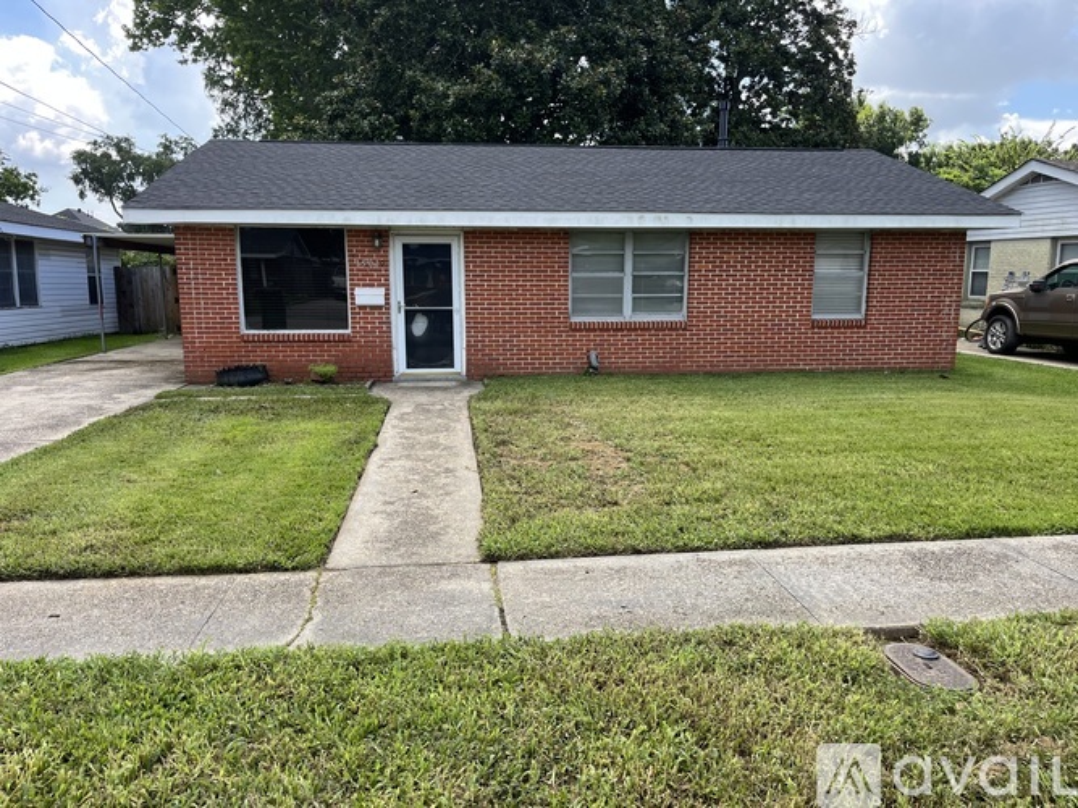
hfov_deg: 67.3
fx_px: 810
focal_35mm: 26
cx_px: 539
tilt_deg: -8.8
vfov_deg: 53.0
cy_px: 404
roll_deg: -0.4
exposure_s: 1/845
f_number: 1.6
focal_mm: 5.1
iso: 50
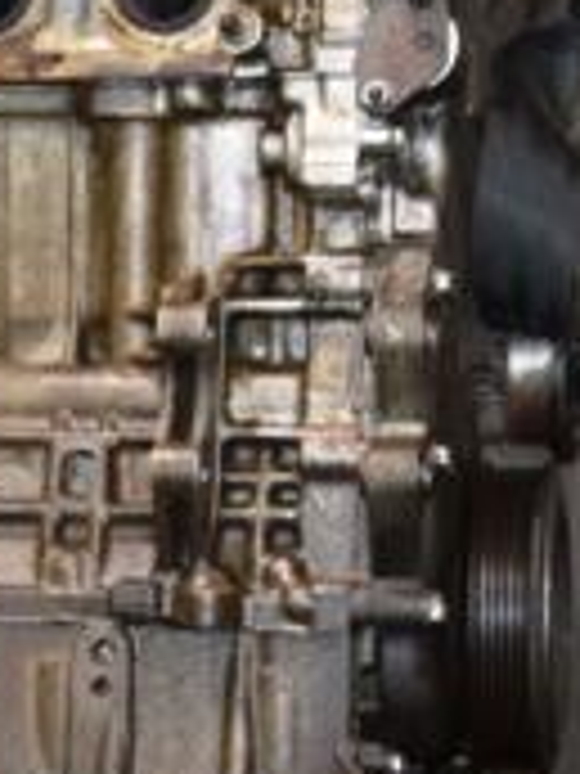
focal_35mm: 126
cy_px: 302
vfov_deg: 15.7
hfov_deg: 11.6
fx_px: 2808
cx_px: -85
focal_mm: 25
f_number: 5
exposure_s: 1/60
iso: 800
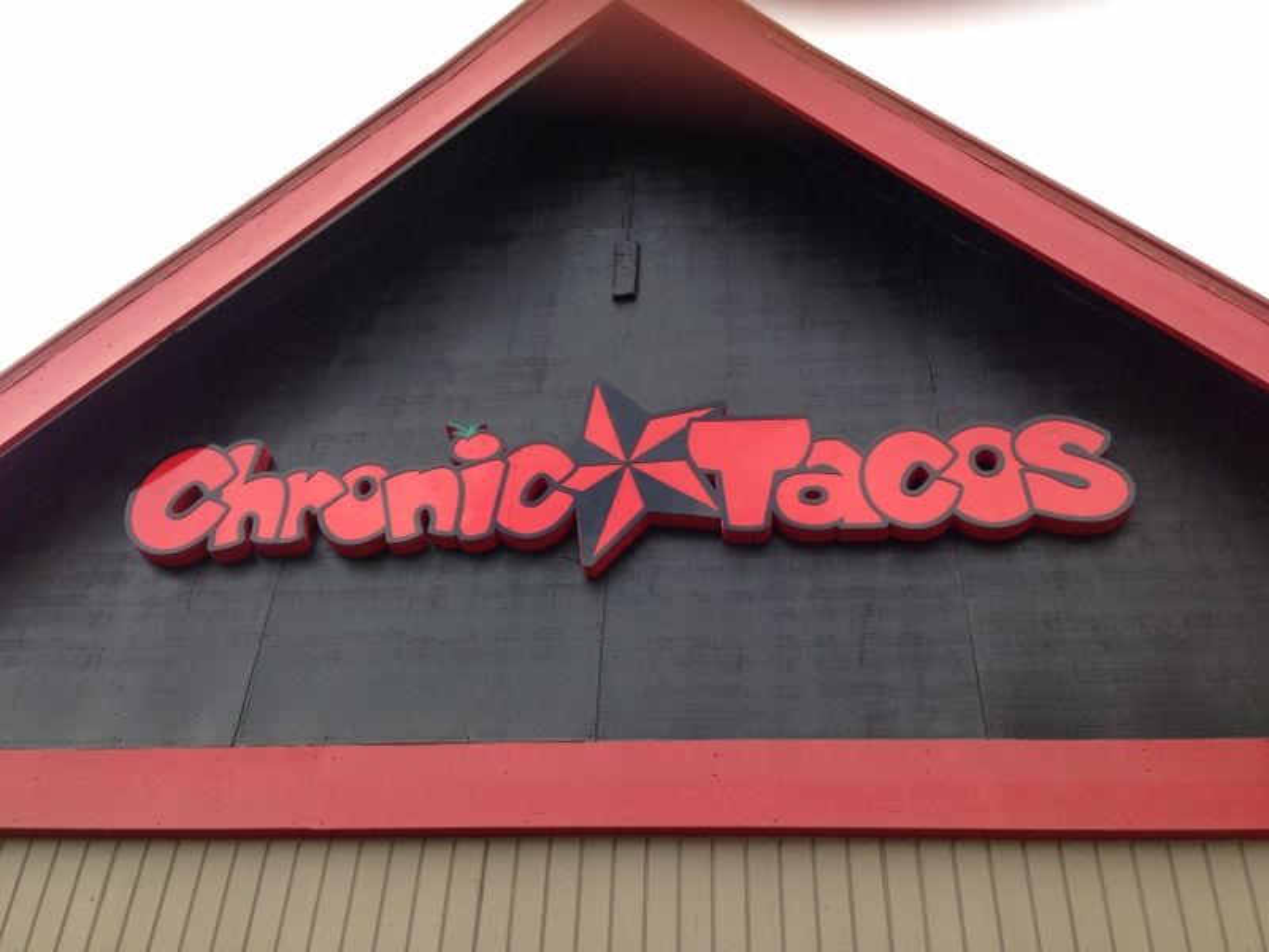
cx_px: 634
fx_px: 1210
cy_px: 476
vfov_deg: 42.9
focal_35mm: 33
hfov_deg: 55.4
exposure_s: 1/371
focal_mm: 4.12
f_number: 2.4
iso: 50
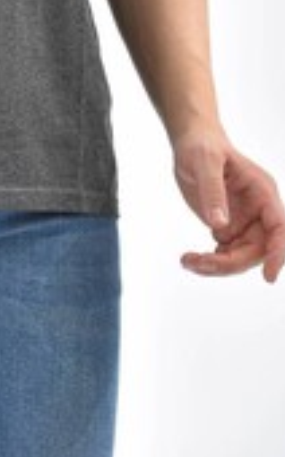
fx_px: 4681
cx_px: -177
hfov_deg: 3.5
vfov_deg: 5.5
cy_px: -237
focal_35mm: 376
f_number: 7.1
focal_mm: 116
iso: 100
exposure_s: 1/160
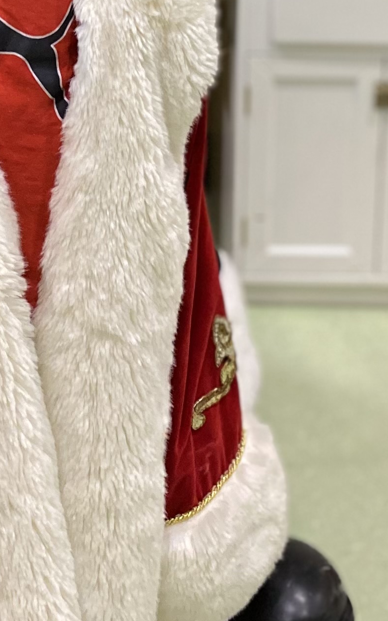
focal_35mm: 88
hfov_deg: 14.6
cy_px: -297
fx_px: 1489
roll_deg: +0.1
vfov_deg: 20.4
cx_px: -8
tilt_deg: -8.7
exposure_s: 1/60
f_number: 1.8
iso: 320
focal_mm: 4.25
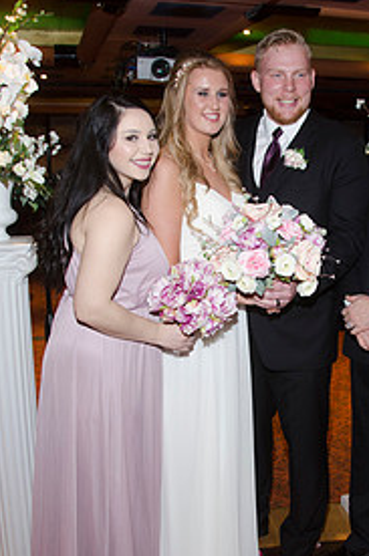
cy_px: 336
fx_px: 679
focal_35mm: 44
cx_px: 264
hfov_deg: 30.0
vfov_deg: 44.3
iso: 400
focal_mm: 18
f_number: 5.6
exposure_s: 1/60
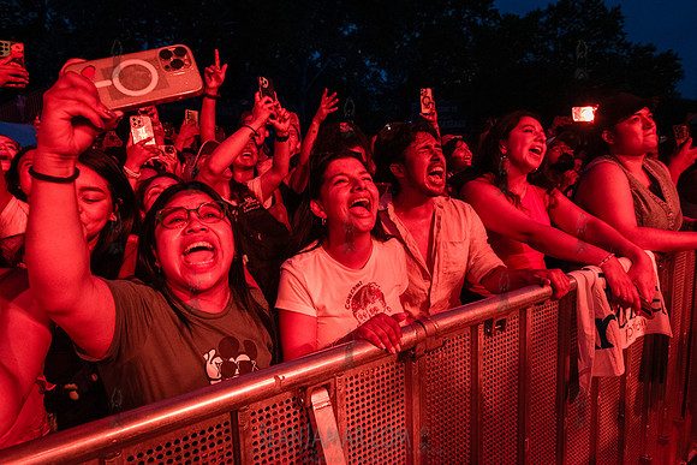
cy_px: 232
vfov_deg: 53.2
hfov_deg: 73.7
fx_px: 465
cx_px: 348
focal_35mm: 24
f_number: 5
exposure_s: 1/500
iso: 6400
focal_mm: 24
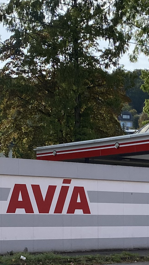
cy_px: 237
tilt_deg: +0.1
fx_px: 695
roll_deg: +0.6
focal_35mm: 99
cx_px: 199
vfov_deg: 21.1
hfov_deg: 11.9
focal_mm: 4.25
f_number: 1.8
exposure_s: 1/2817
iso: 32
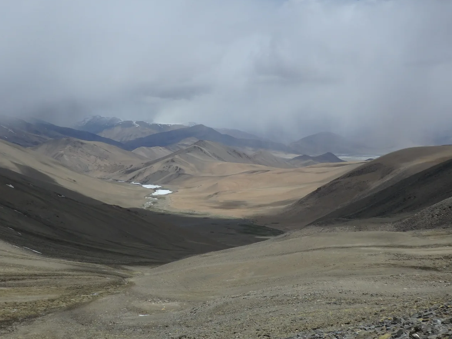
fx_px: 744
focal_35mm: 57
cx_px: 188
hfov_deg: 33.7
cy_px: 170
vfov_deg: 25.7
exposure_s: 1/400
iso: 125
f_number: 10.8
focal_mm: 8
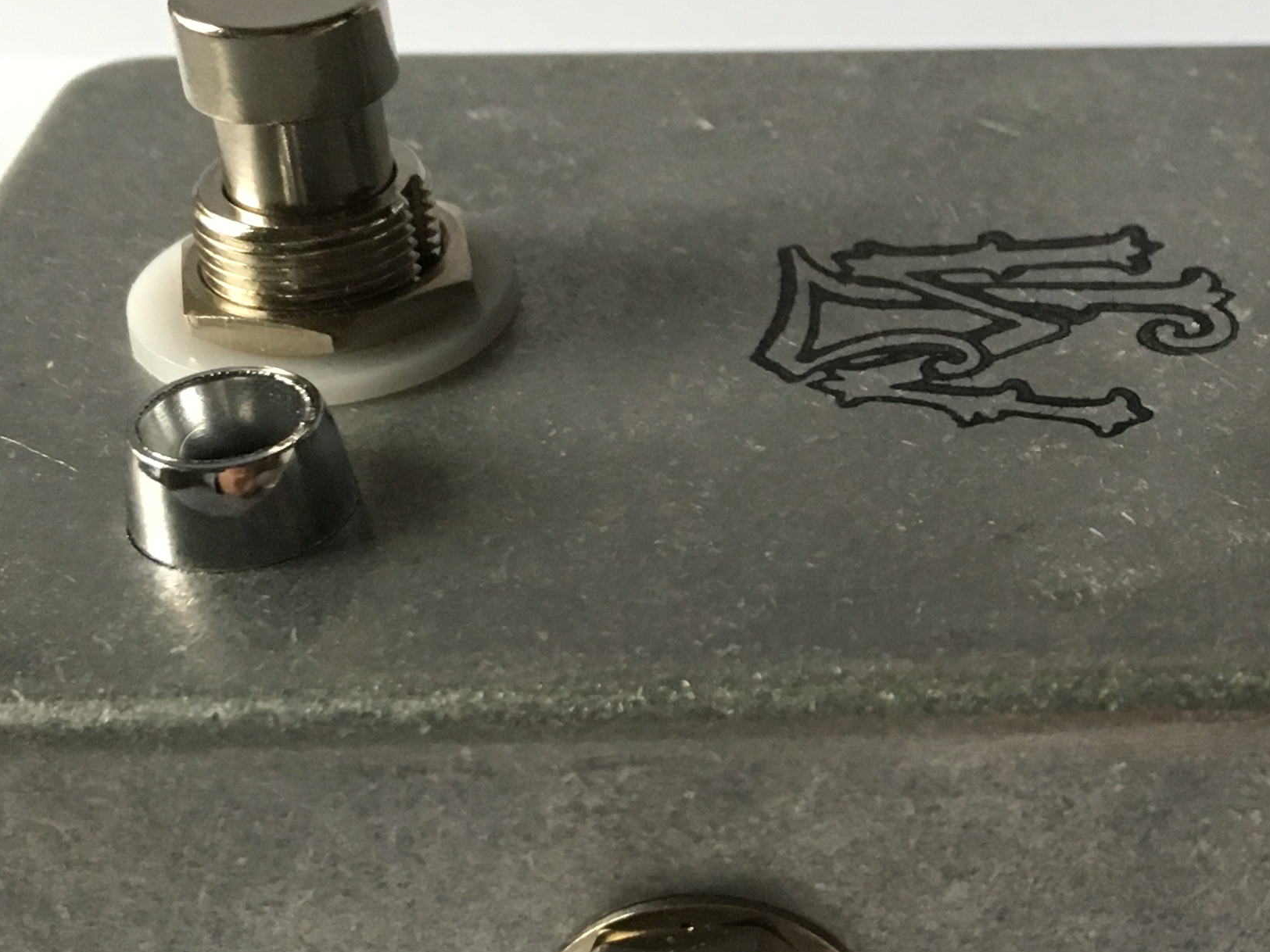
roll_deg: +0.0
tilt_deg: -33.9
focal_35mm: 72
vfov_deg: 20.4
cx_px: 1161
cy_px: 470
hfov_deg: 26.1
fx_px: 2642
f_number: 2.2
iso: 125
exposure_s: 1/30
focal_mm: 4.15
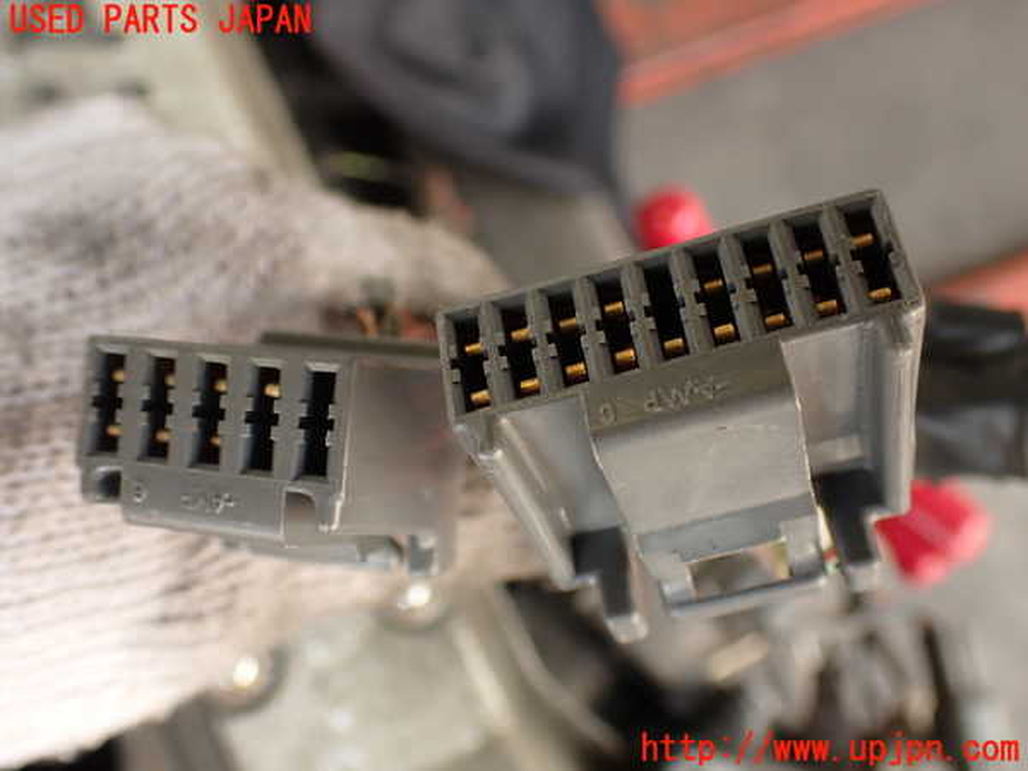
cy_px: 386
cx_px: 514
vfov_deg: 39.7
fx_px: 1069
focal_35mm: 36
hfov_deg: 51.4
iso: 100
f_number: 2.5
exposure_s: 1/80
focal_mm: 6.37
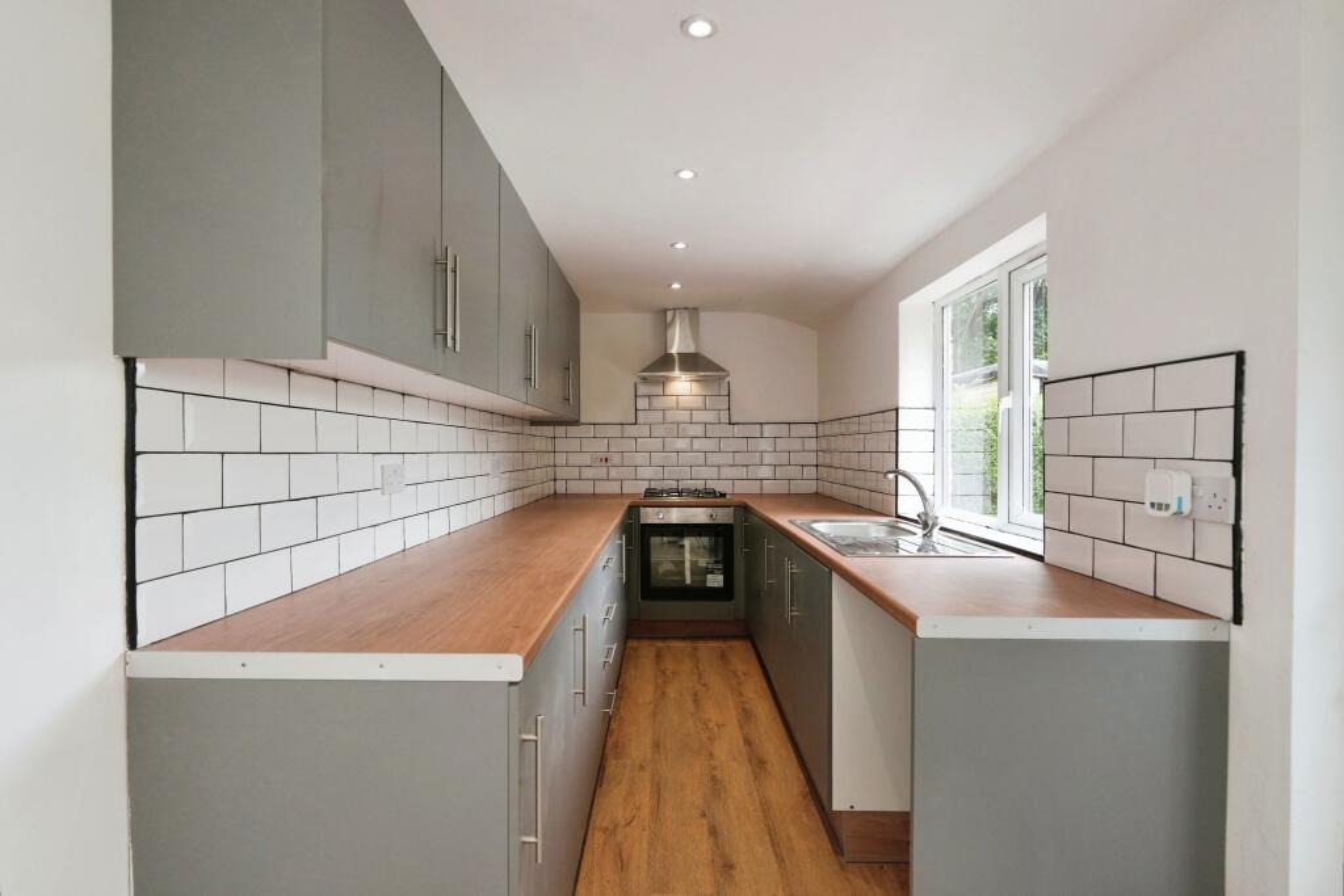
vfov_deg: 69.7
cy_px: 448
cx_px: 672
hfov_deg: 92.4
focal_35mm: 17
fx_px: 644
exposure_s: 1/160
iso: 250
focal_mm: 11.5
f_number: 4
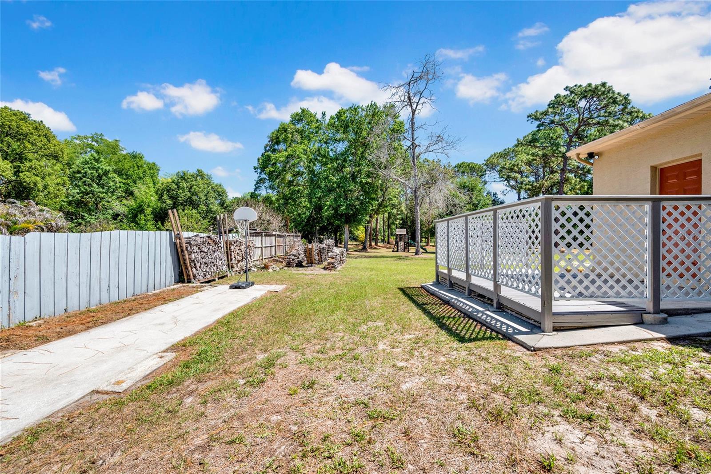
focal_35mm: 14
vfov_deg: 81.2
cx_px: 356
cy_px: 237
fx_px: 276
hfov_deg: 104.3
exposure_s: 1/1000
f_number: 6.3
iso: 250
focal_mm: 14
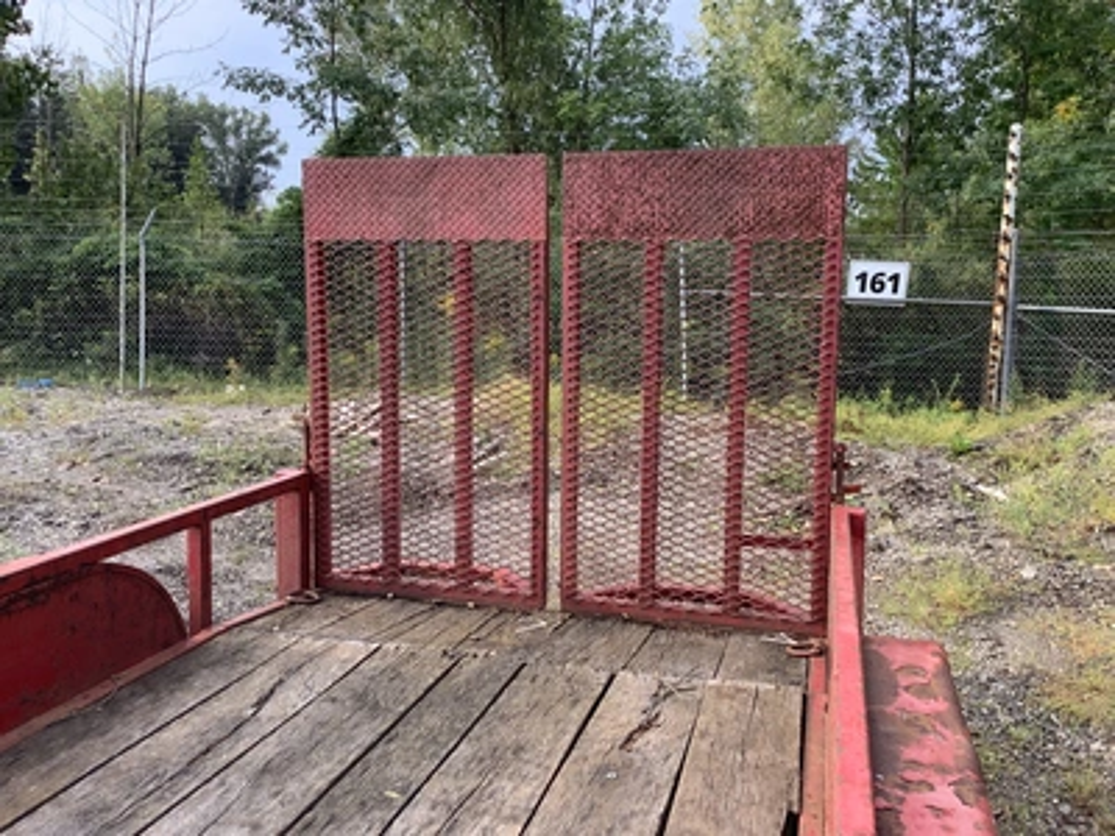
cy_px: 418
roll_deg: -2.7
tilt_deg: -8.3
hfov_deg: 58.4
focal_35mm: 31
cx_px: 558
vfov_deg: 45.4
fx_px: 999
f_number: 2.4
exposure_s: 1/120
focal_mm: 3.3
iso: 32
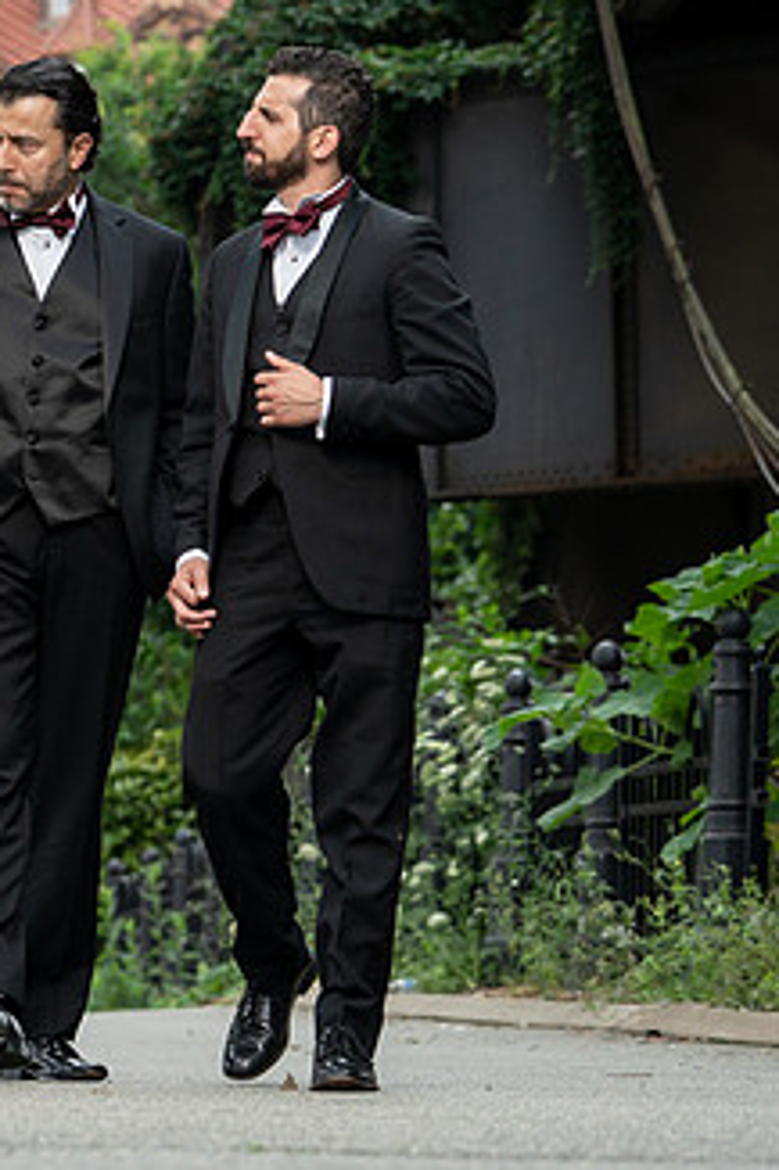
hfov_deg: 9.3
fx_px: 4711
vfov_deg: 14.2
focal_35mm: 145
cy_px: 503
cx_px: -157
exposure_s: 1/250
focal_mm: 78
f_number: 4
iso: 400
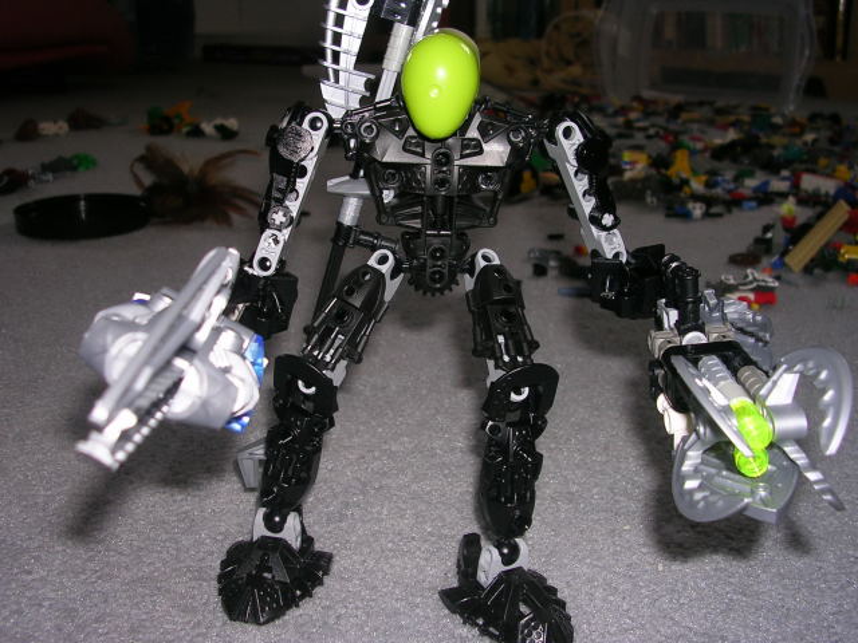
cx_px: 429
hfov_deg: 45.8
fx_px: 1016
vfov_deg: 35.1
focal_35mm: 41
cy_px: 322
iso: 50
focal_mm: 6.2
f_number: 2.9
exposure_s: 1/60.1
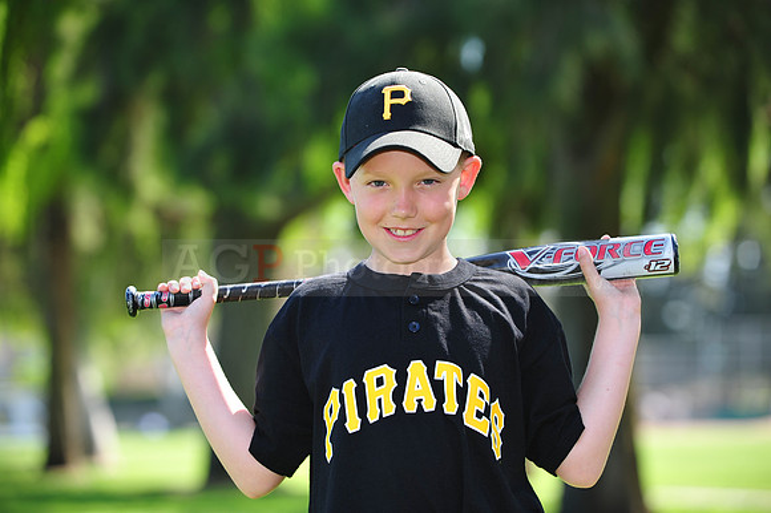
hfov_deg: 15.2
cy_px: 256
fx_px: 2889
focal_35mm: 135
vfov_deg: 10.1
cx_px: 386
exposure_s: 1/320
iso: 200
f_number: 4.5
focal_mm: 135
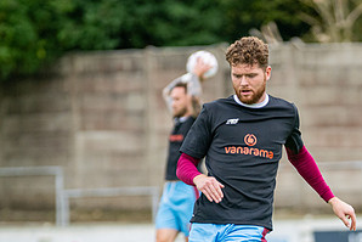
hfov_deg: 3.6
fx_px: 5805
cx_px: 373
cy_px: 257
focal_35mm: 577
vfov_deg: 2.4
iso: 400
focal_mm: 210
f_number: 2.8
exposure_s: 1/1250
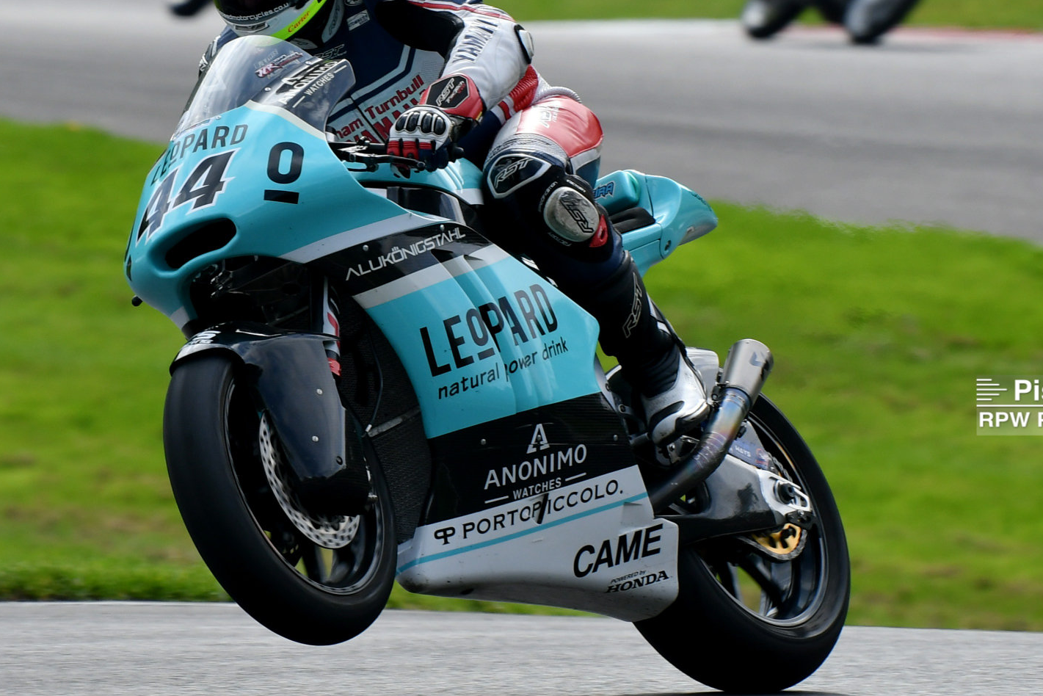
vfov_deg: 1.7
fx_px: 22833
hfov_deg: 2.6
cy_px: 272
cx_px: 572
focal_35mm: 788
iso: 280
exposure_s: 1/1000
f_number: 6.3
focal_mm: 280
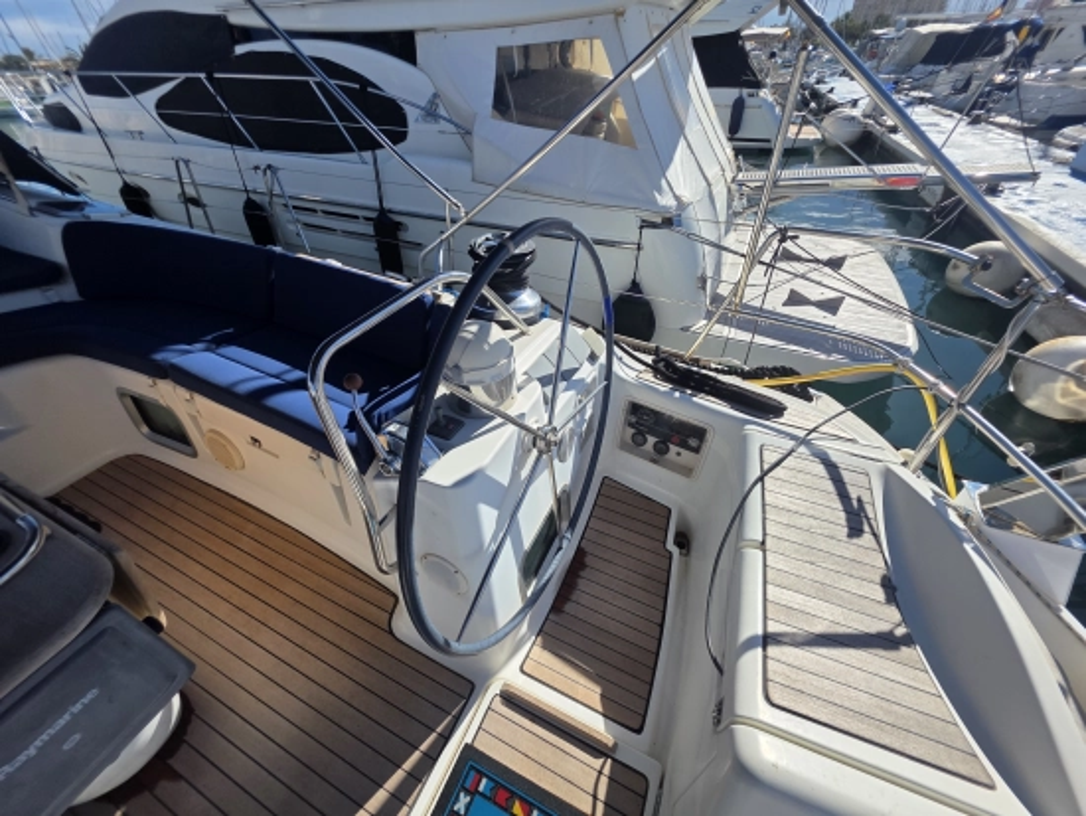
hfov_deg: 106.2
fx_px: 408
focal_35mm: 13
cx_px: 543
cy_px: 408
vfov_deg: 90.0
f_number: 1.9
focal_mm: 2.2
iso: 40
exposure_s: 1/2664
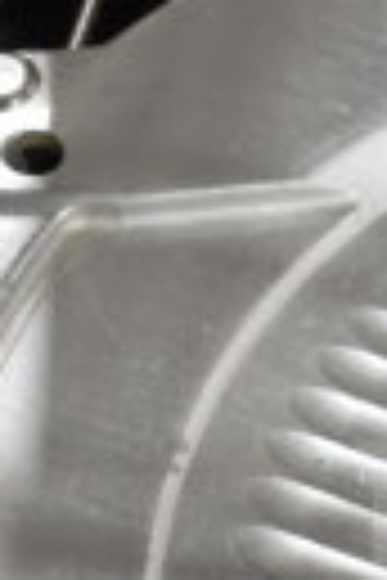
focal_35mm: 184
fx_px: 2967
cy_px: 798
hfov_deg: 7.2
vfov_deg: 10.9
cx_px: 756
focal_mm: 26
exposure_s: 1/40
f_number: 4
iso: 720
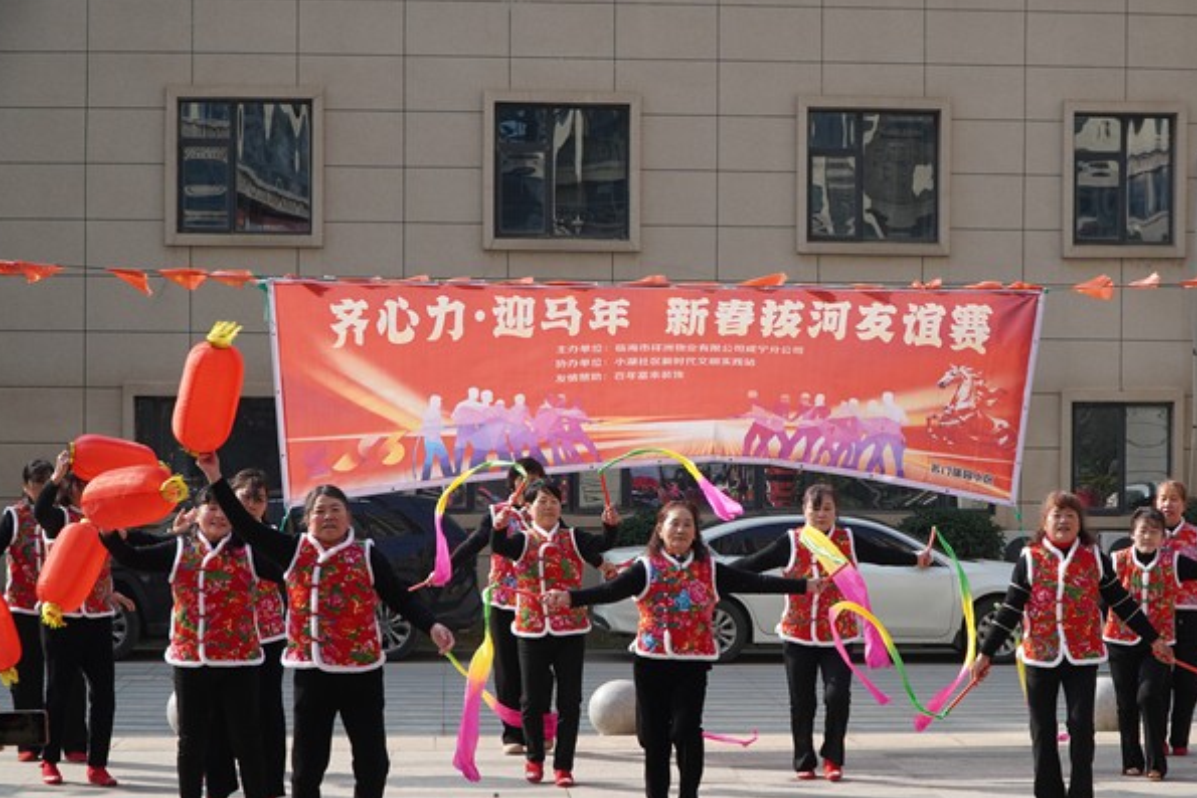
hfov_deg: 24.5
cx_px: 791
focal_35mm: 83
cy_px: 504
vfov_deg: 16.5
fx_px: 2749
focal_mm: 41
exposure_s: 1/500
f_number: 5.6
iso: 200
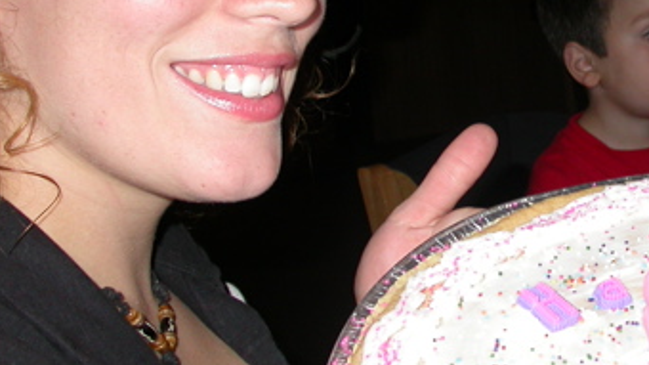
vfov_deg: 15.4
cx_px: 533
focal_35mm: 78
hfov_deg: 26.6
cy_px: 92
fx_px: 1342
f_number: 2.6
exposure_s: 1/60
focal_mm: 7.85
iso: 100
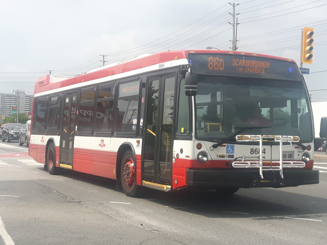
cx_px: 164
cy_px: 122
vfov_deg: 45.4
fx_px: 293
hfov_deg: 58.4
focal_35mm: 31
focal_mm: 3.7
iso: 40
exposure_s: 1/1250
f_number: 1.9
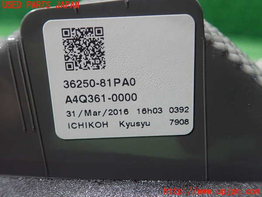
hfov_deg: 60.0
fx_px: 227
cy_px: 98
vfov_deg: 46.8
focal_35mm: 30
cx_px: 131
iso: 640
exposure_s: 1/125
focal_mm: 5.5
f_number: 2.3
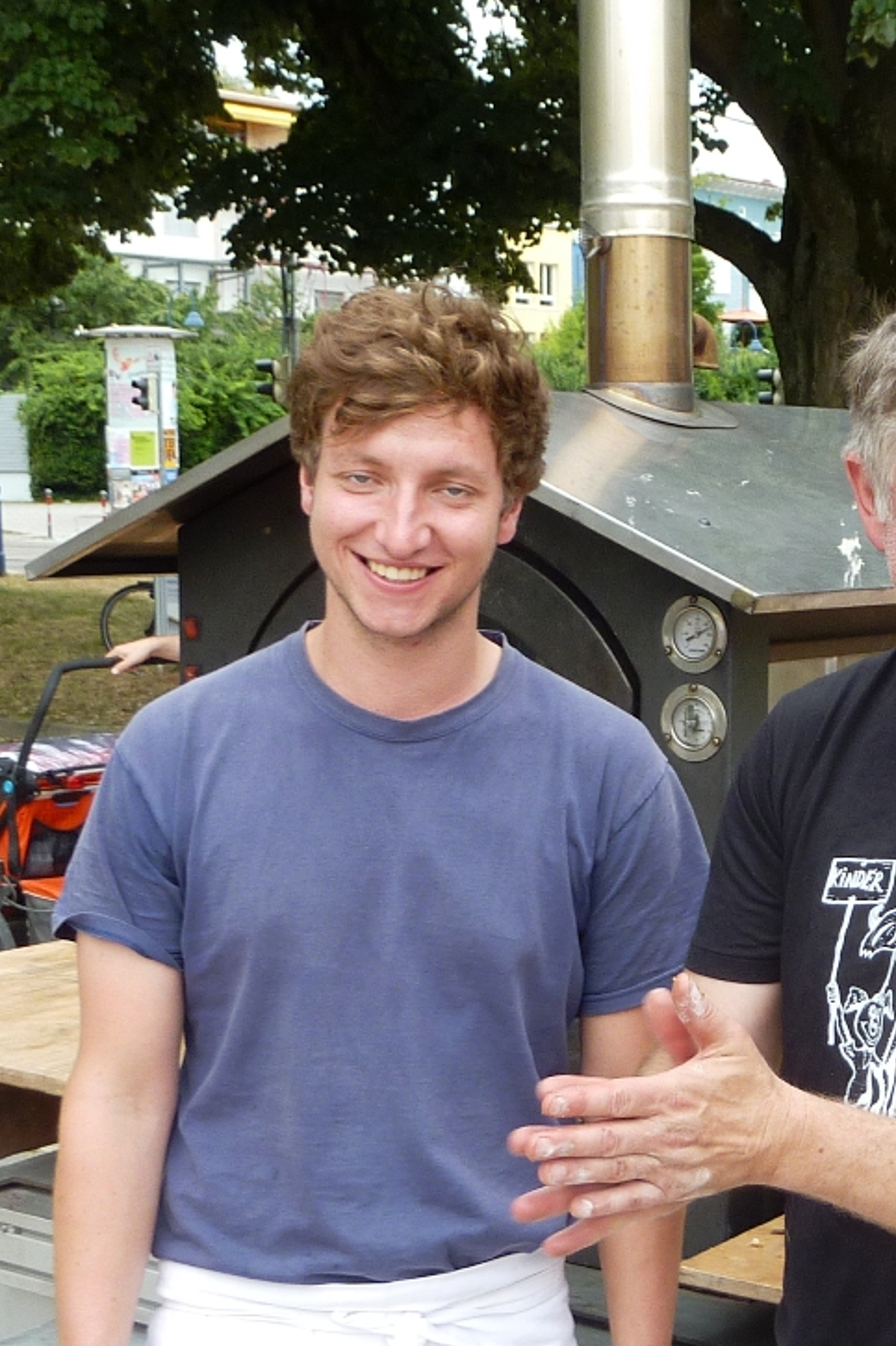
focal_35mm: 62
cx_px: 790
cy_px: 804
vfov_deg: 32.3
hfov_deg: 21.5
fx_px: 2316
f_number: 3.4
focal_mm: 5
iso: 80
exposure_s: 1/125
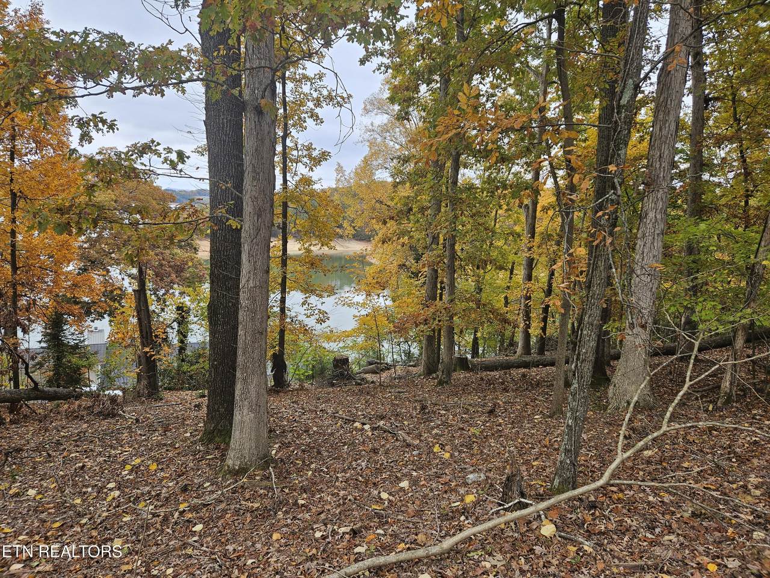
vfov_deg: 58.9
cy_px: 289
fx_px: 512
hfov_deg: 73.9
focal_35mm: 23
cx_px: 385
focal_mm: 5.4
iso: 25
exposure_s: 1/120
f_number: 1.8
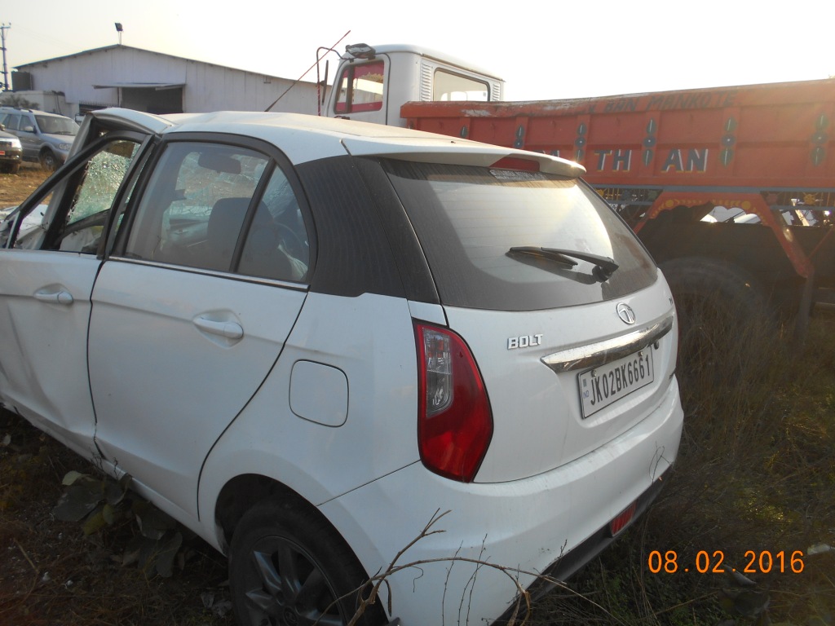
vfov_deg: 53.1
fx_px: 627
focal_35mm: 26
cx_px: 418
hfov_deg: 67.3
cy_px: 313
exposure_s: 1/400
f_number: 3.2
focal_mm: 4.6
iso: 80
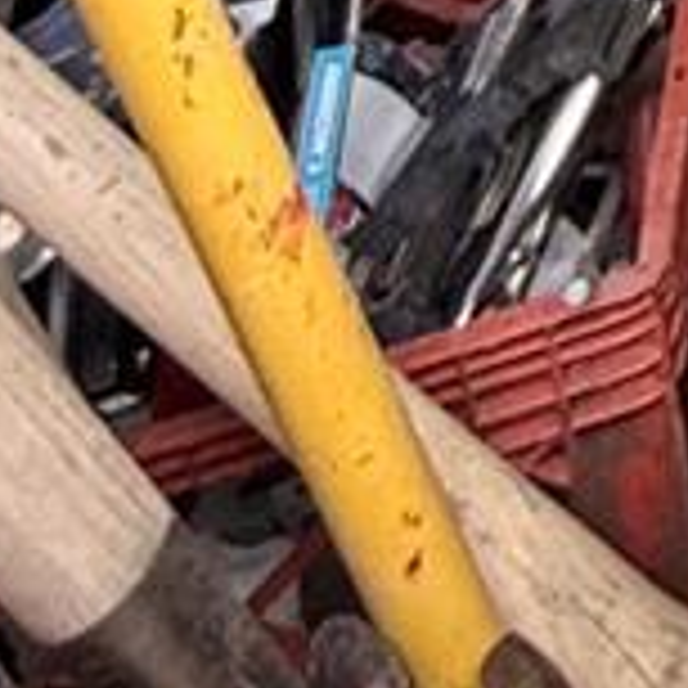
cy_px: -1763
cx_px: 2039
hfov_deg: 10.4
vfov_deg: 9.1
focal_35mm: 121
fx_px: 2721
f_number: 2.2
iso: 64
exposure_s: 1/99
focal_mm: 2.22
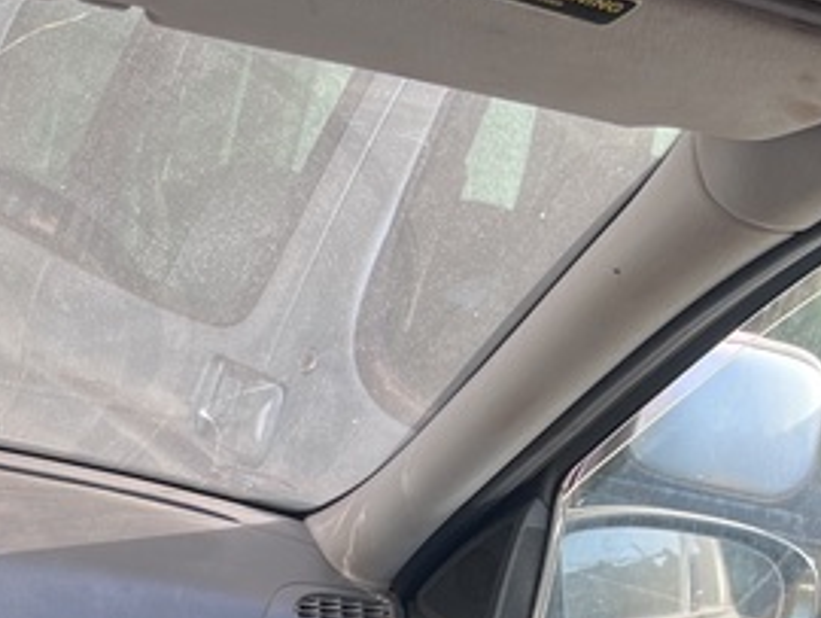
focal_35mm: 77
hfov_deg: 22.7
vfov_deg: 17.7
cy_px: 846
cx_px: -234
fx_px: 1828
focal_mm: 5.1
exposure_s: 1/166
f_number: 1.6
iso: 40
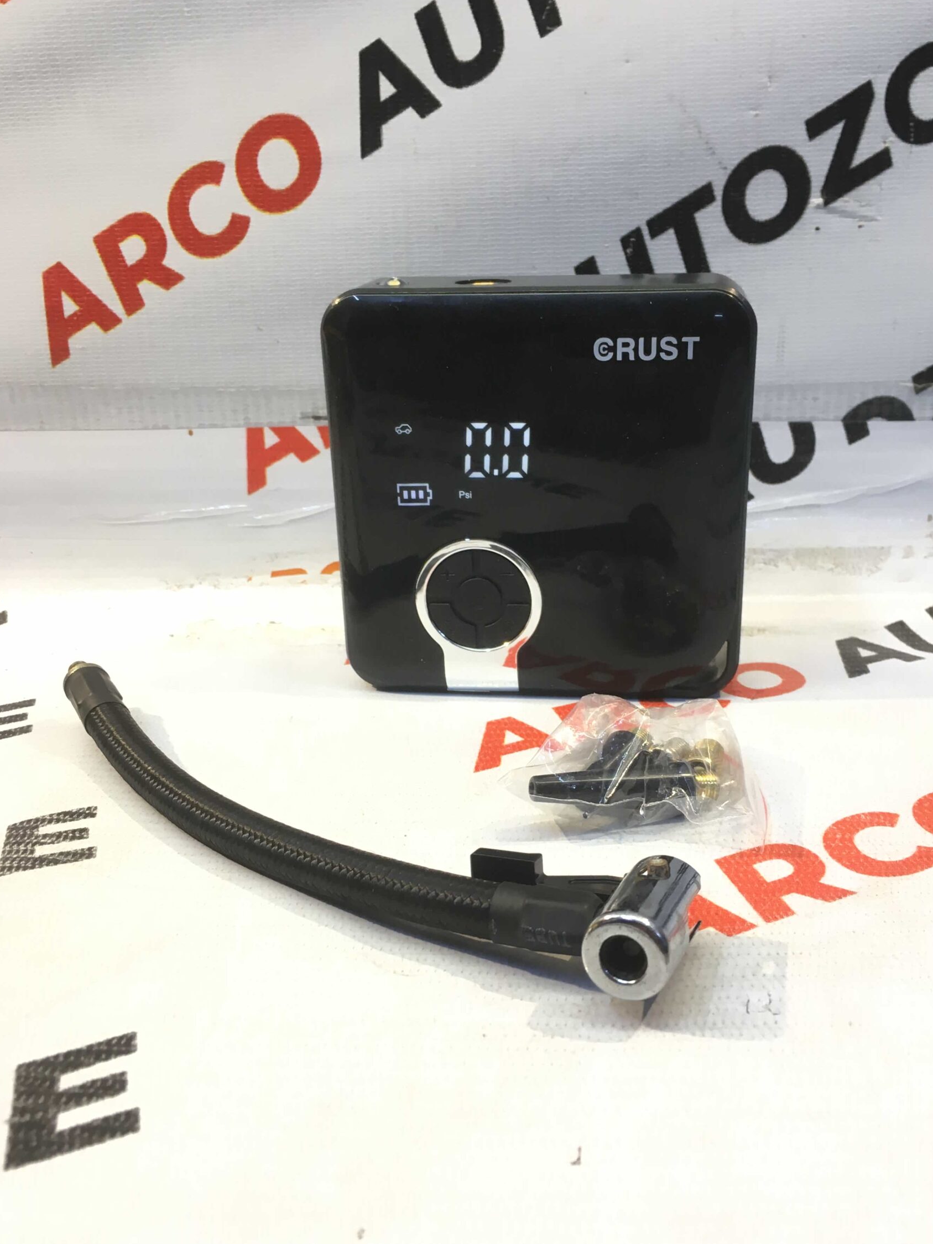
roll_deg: +0.9
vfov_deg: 55.3
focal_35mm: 33
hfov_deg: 42.9
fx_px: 1186
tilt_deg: -19.6
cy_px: 650
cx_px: 508
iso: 64
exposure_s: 1/33
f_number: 2.2
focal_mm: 4.15
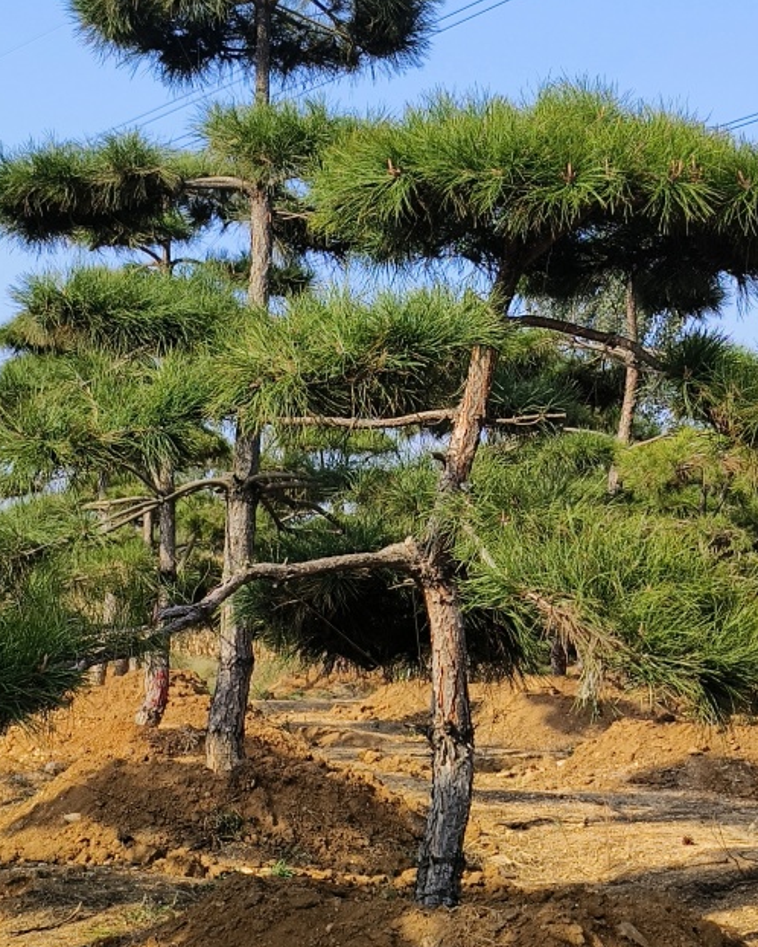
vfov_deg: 26.4
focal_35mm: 72
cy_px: 454
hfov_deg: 21.3
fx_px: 2018
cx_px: 370
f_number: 1.75
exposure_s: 1/646
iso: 100
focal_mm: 5.5
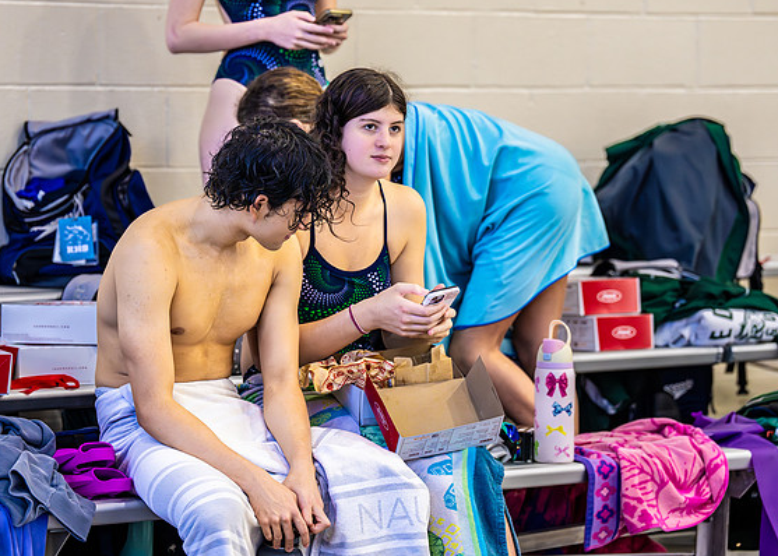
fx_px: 3713
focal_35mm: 168
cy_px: 235
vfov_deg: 8.6
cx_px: 366
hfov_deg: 12.0
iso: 1600
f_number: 2.8
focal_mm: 133
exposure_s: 1/500
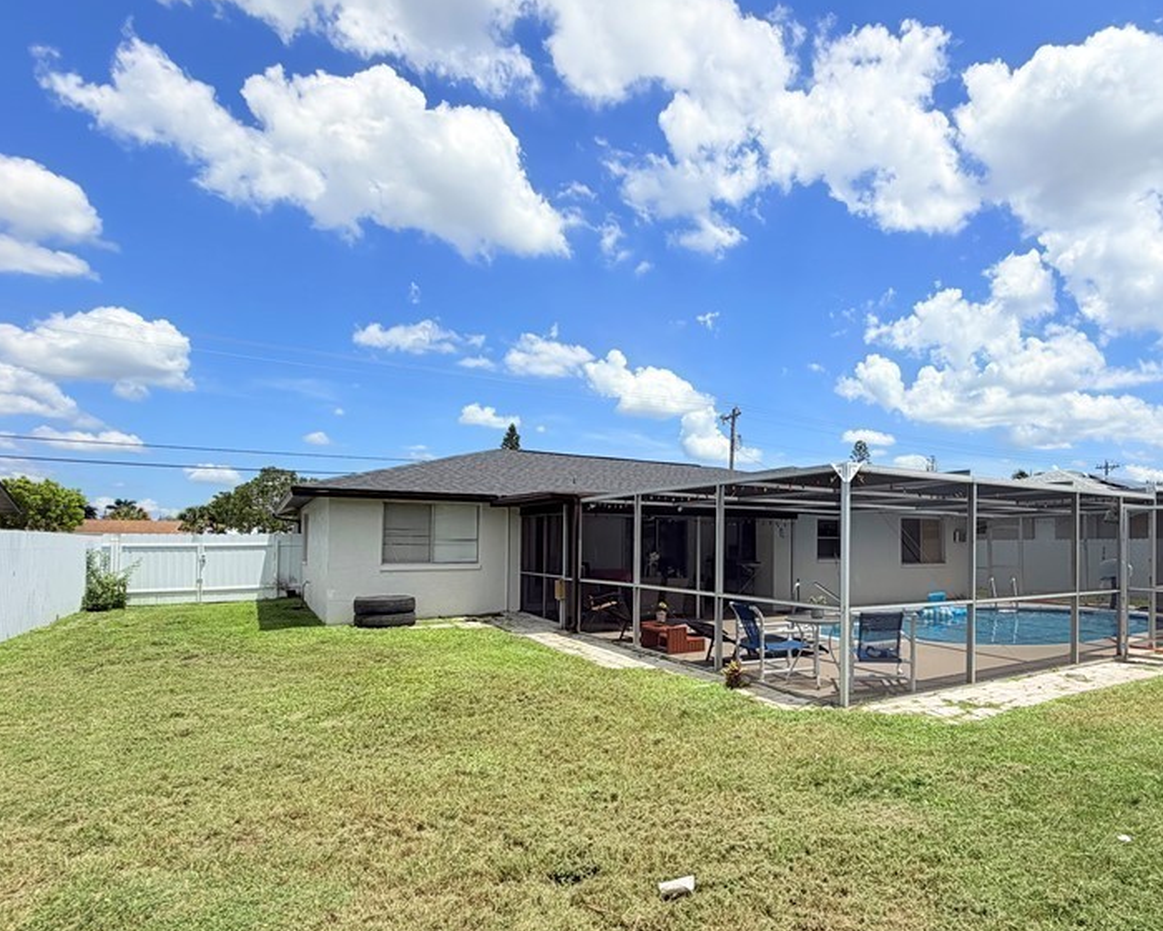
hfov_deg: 78.6
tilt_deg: +1.7
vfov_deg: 67.8
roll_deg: +0.3
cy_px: 525
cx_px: 741
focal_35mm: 20
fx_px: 688
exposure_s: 1/1312
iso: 20
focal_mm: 2.22
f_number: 2.2
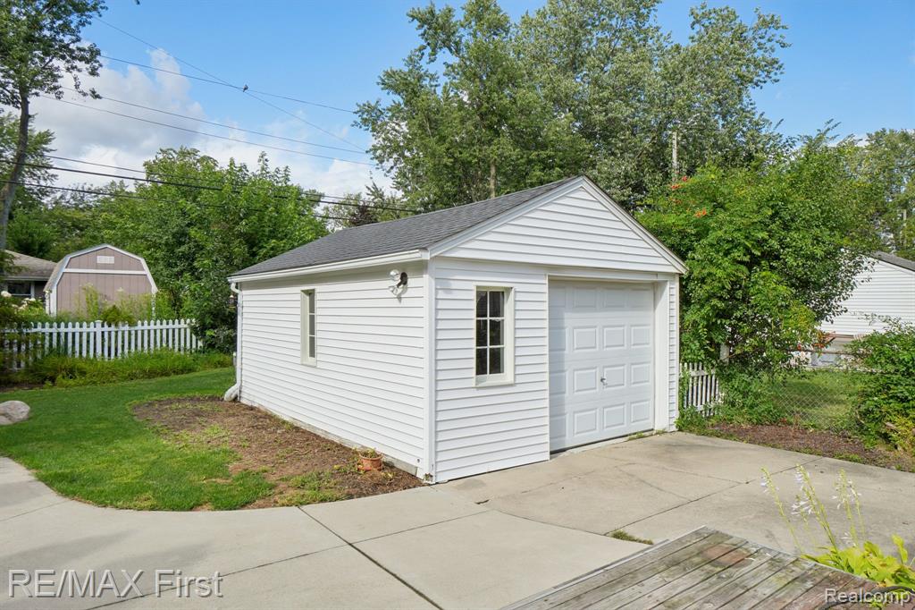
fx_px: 572
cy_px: 305
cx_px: 458
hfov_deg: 77.3
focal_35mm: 22
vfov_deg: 56.1
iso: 100
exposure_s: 1/350
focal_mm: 15
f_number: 8
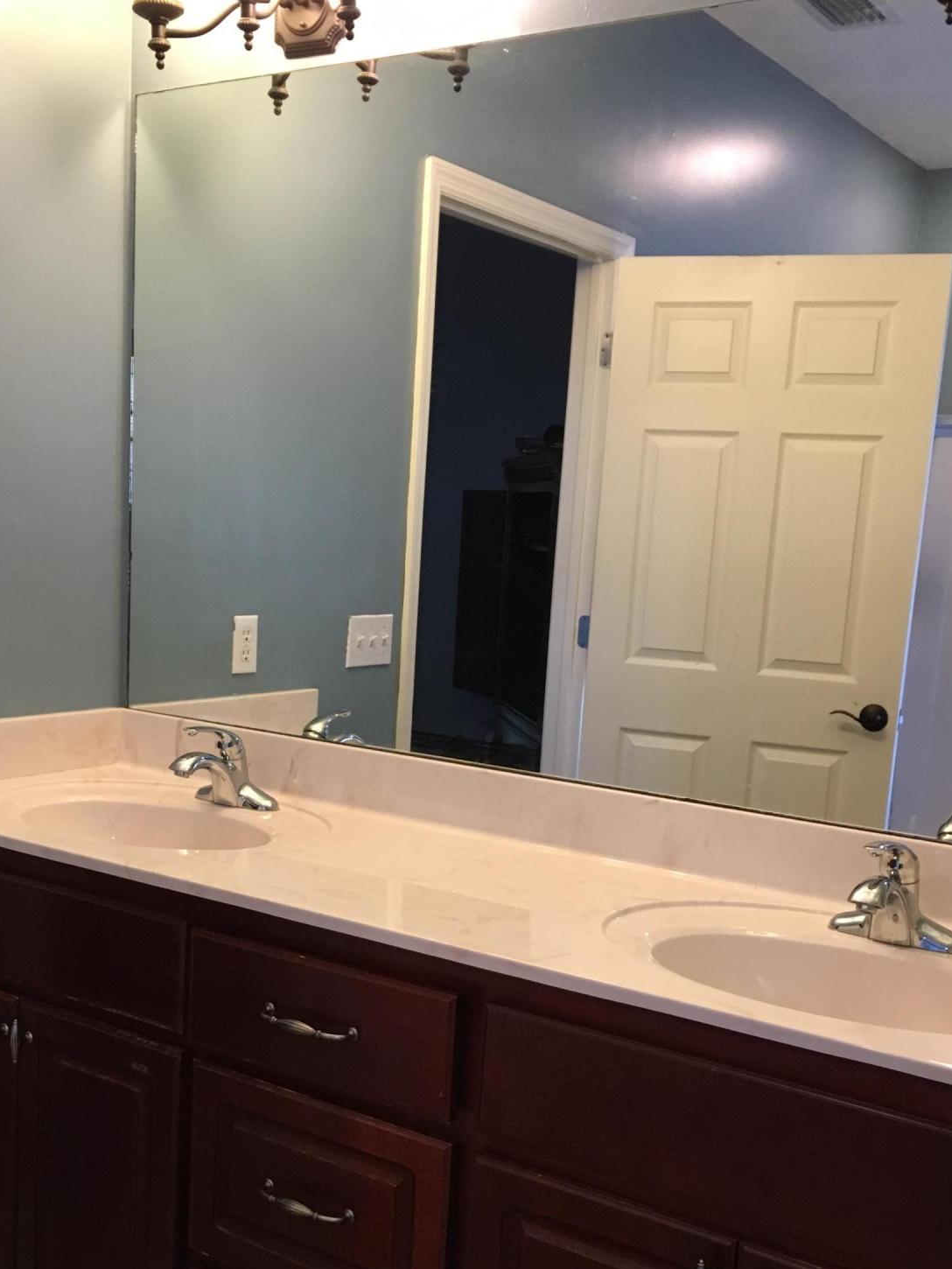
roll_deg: -2.5
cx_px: 402
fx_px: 1466
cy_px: 805
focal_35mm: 40
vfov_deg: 46.3
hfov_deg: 35.9
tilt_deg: -12.0
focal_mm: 4.15
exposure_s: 1/30
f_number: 2.2
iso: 160
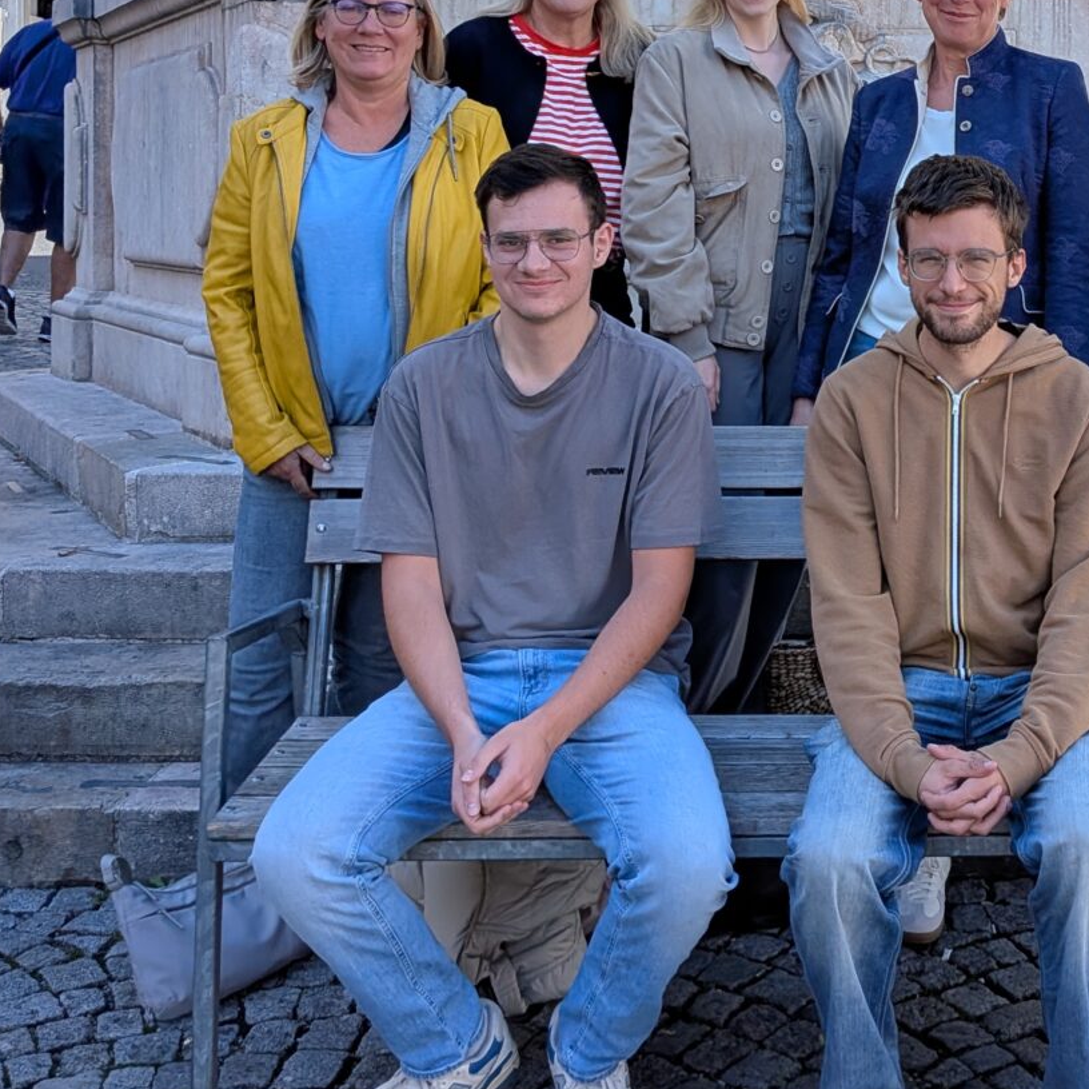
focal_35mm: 52
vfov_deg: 32.0
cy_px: 238
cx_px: 903
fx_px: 1851
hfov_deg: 31.7
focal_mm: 4.53
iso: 25
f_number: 1.7
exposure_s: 1/5618
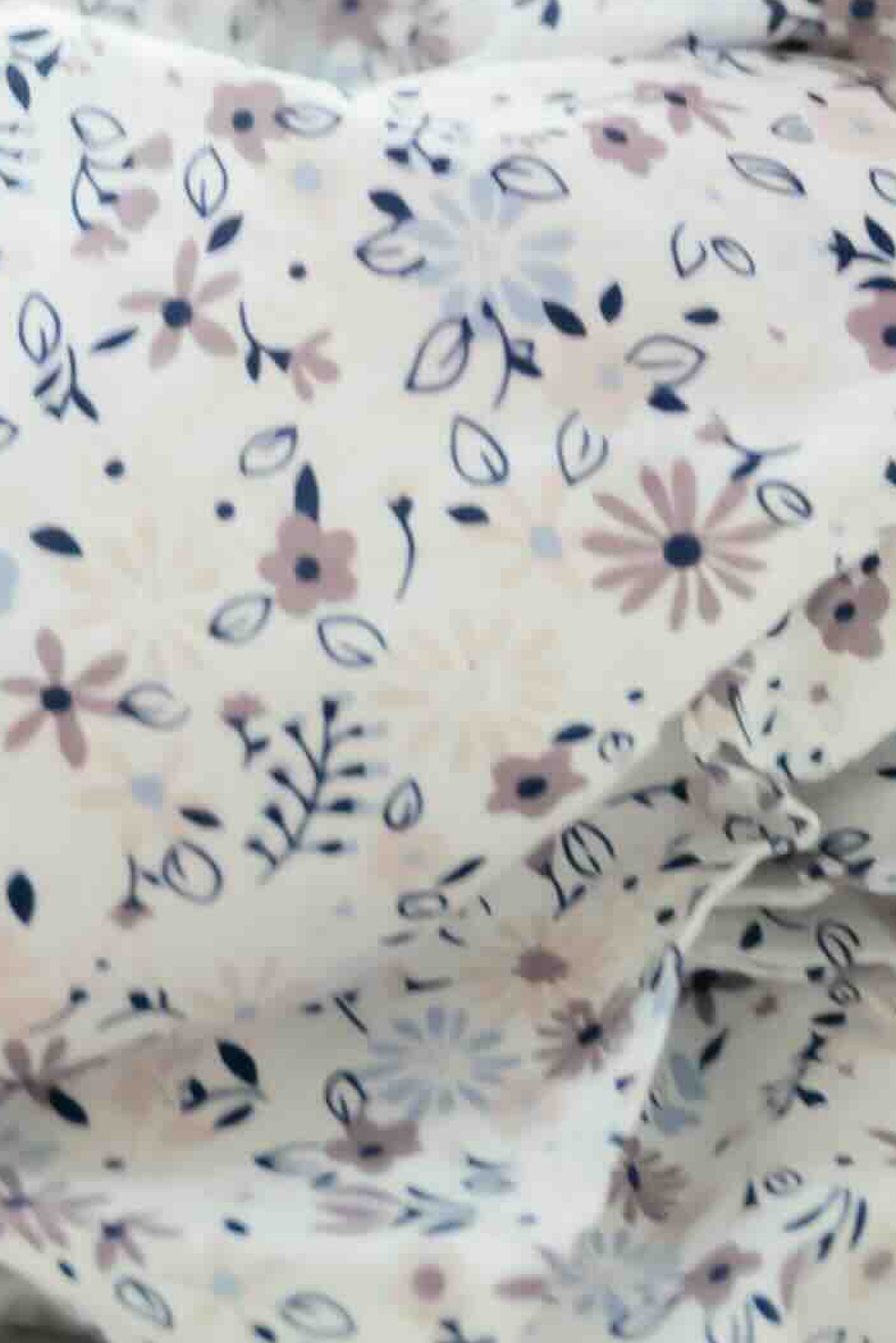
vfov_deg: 10.2
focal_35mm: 193
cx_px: 398
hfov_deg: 7.1
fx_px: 7200
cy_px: -885
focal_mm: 33.5
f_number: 2.8
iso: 2500
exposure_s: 1/125
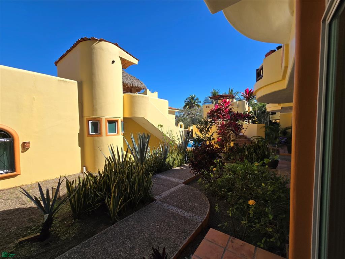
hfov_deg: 106.2
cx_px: 172
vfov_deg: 89.9
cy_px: 130
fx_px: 130
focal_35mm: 13
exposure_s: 1/2043
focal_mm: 2.2
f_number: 2.2
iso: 50
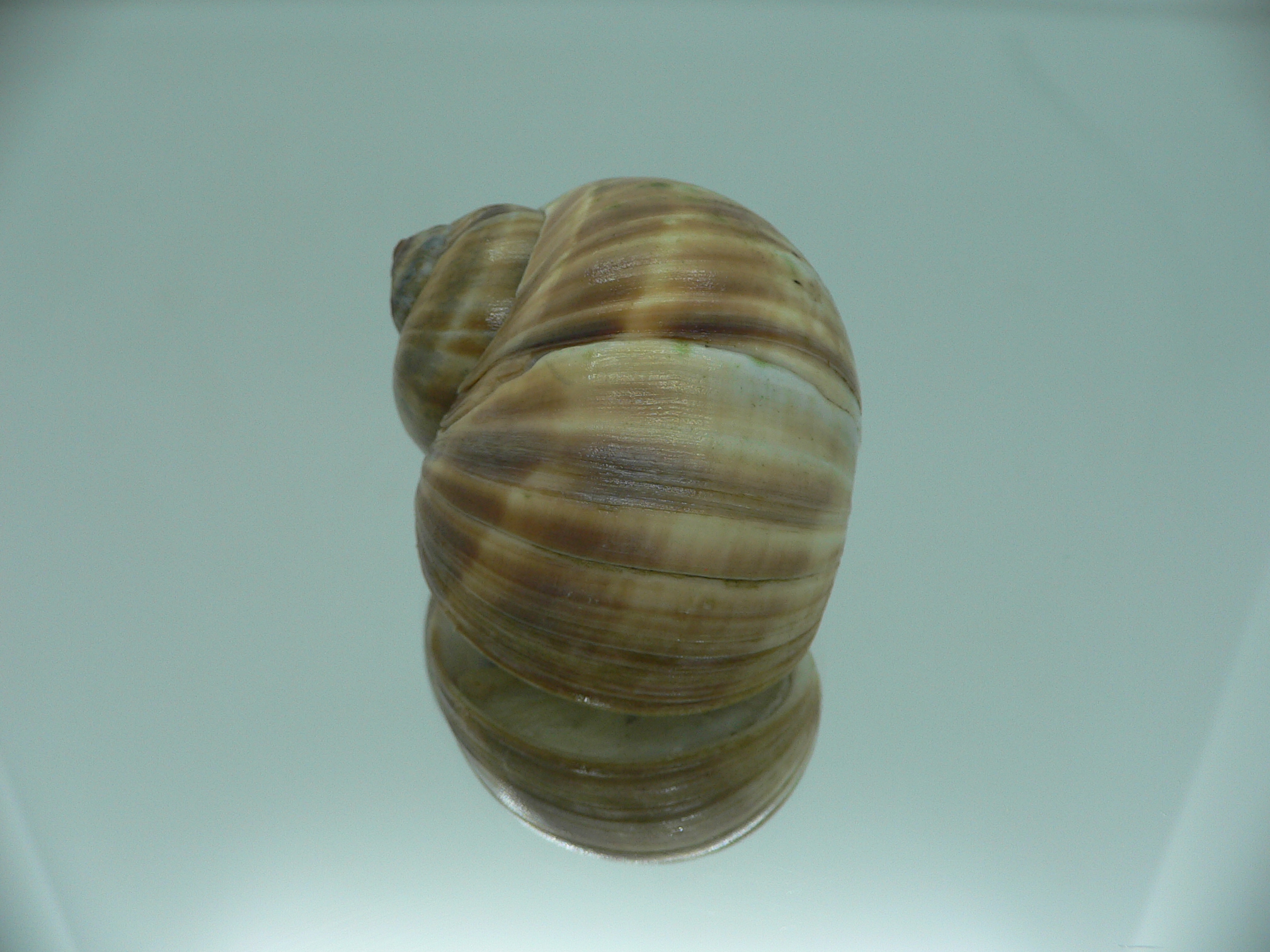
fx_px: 1284
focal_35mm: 35
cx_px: 635
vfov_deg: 40.7
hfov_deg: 52.6
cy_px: 476
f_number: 2.8
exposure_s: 1/60
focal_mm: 4.6
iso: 80
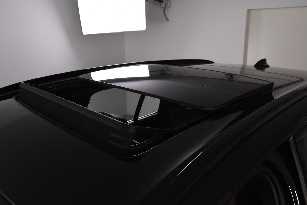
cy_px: 102
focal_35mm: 33
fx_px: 281
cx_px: 154
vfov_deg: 40.0
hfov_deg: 57.2
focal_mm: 22
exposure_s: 1/160
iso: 1600
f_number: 6.3
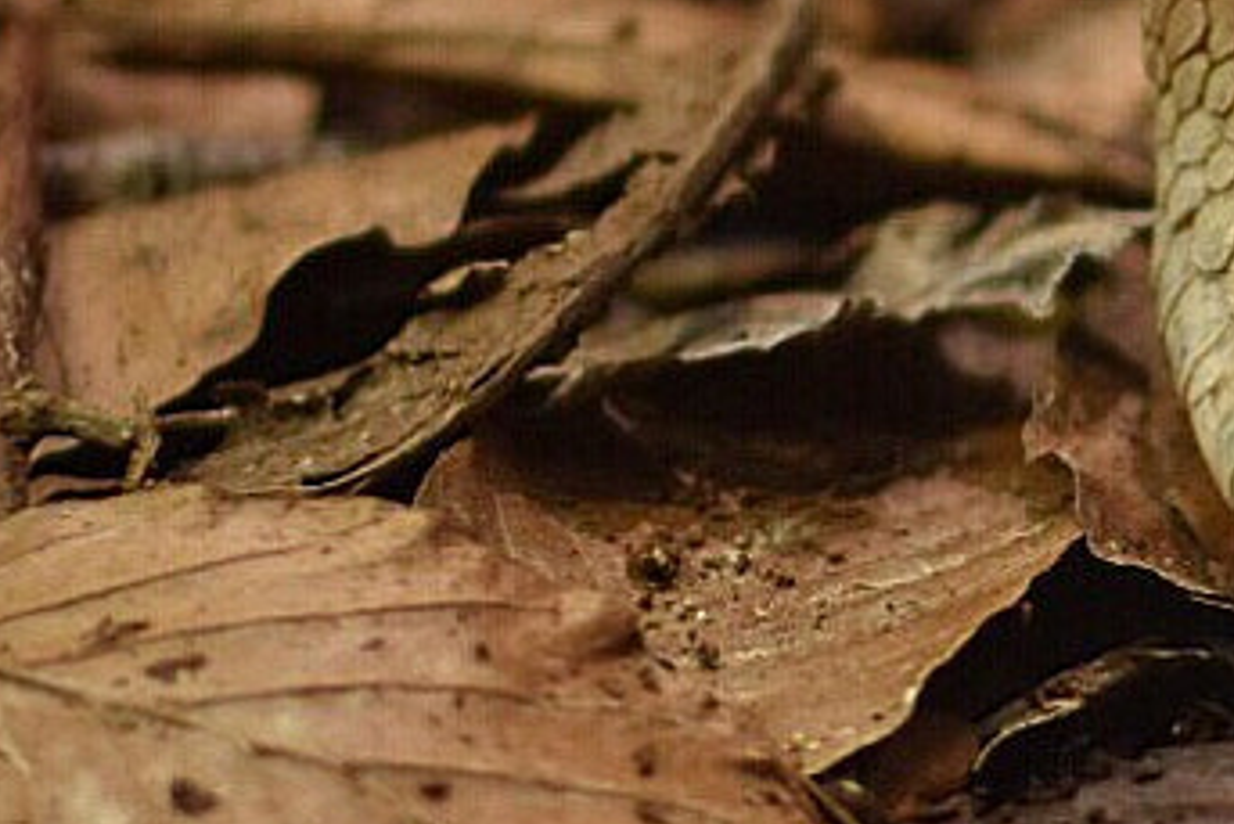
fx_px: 12002
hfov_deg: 5.8
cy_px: 142
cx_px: 1914
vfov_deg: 3.9
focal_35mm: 350
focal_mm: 50
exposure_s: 1/100
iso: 250
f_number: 2.5
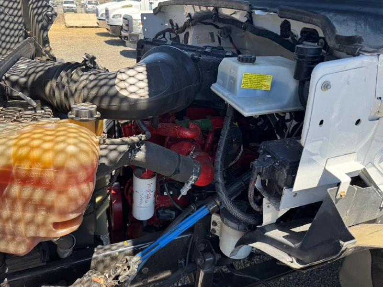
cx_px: 192
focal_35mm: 24
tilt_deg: -27.0
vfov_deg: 56.8
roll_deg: -2.7
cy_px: 144
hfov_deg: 71.6
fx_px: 266
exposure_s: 1/593
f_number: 1.78
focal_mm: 6.76
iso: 80
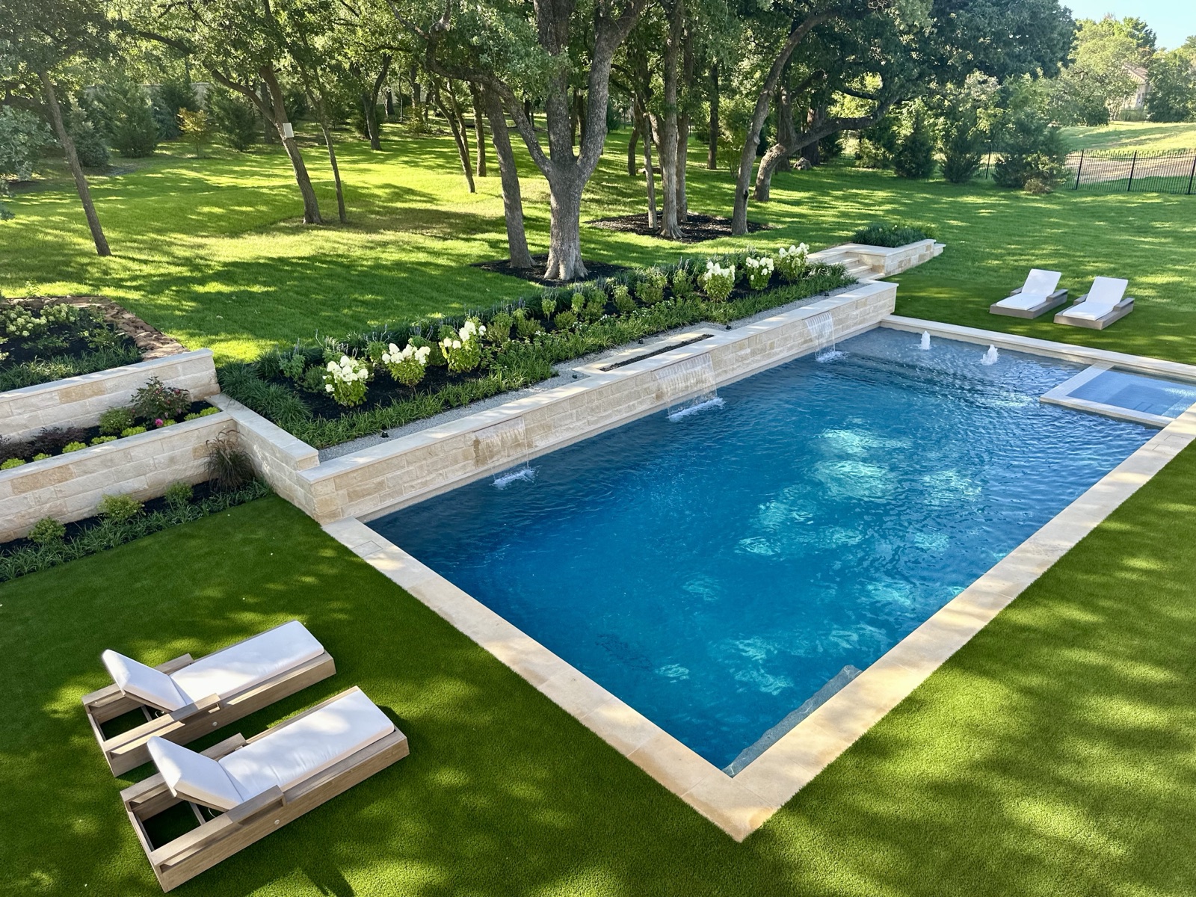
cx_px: 598
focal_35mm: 24
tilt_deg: -22.7
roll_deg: +1.8
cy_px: 448
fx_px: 829
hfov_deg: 71.6
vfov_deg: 56.8
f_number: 1.78
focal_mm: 6.86
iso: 80
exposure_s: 1/564
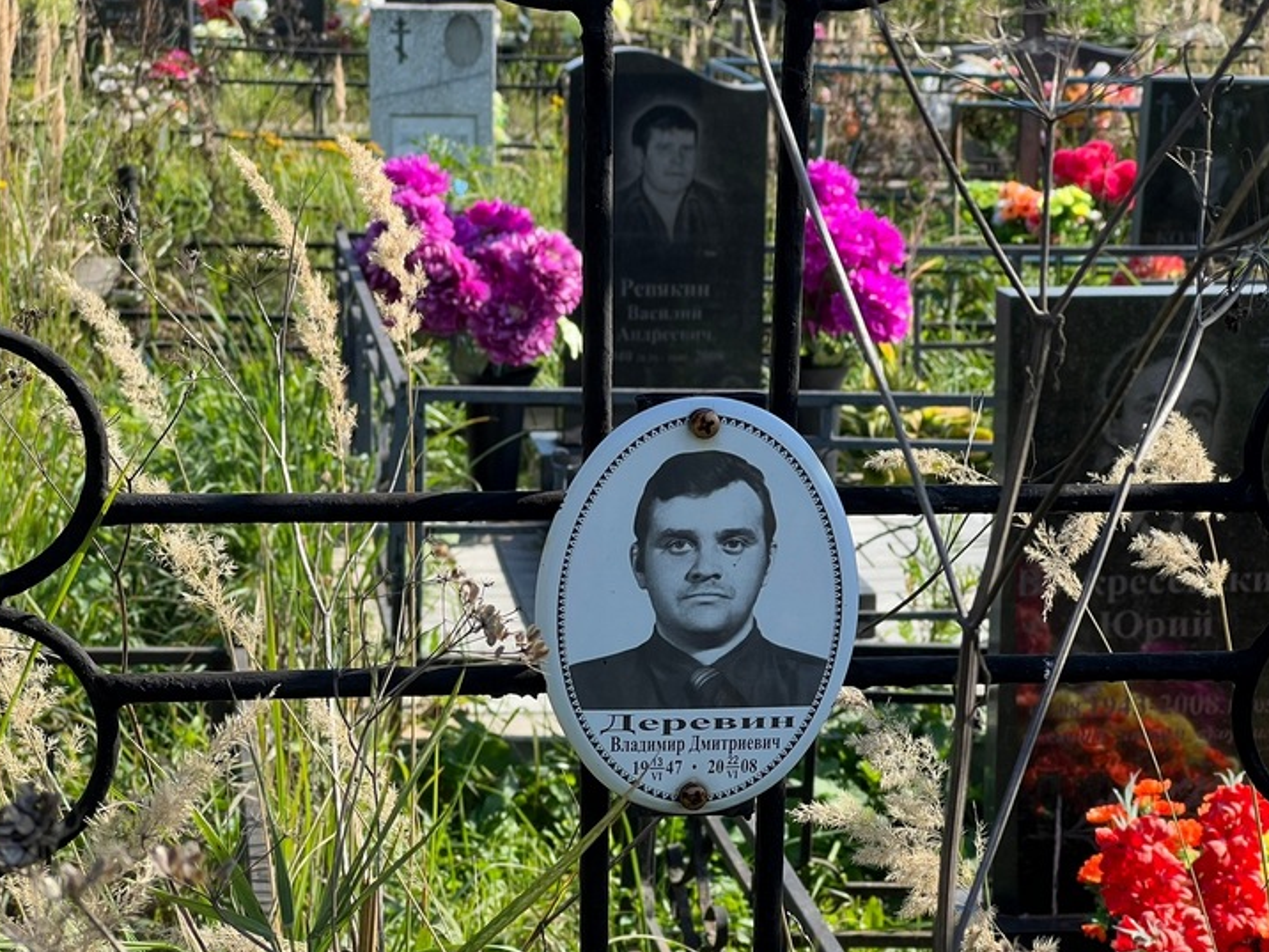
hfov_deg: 22.8
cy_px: 530
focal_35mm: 86
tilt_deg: -12.9
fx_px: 3153
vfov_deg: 17.2
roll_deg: -0.6
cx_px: 686
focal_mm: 9
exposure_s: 1/263
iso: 32
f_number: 2.8
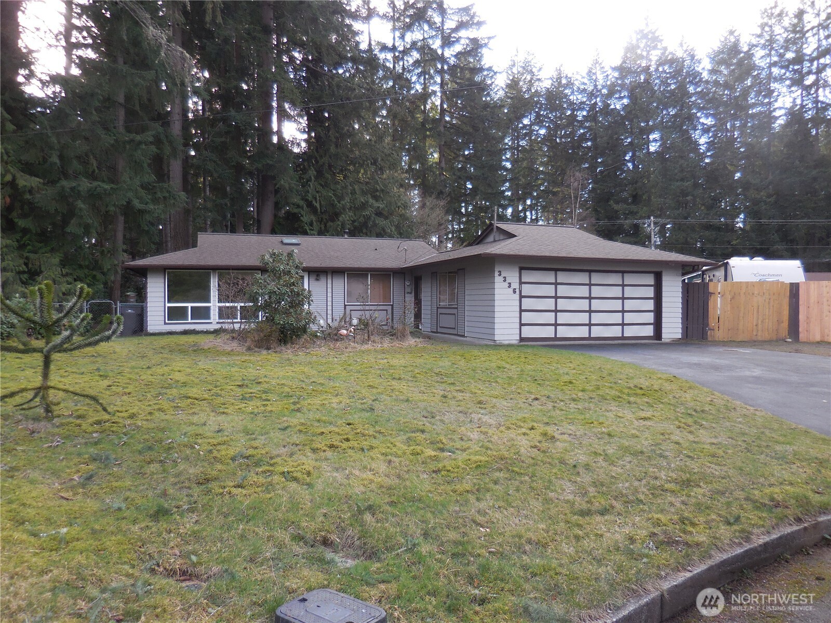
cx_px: 416
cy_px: 312
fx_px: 600
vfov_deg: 54.9
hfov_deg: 69.4
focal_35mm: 25
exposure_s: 1/100
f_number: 3.3
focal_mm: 4.5
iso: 125
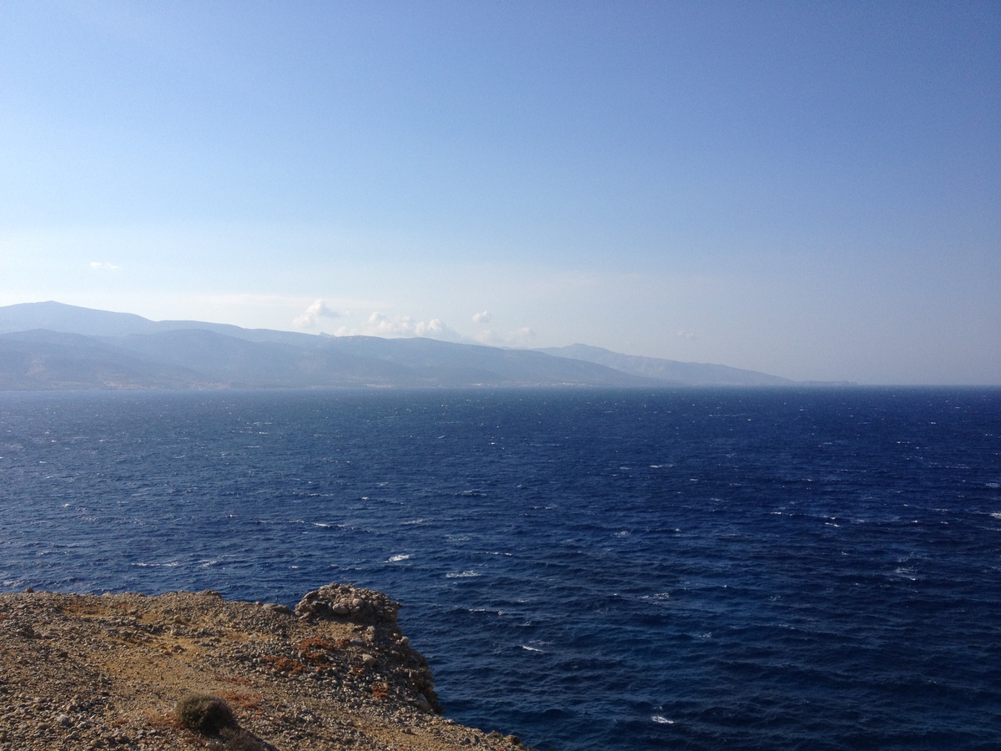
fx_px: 1012
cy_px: 376
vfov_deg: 40.7
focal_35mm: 35
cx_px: 500
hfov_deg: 52.6
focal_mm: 4.28
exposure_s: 1/2304
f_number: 2.4
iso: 50
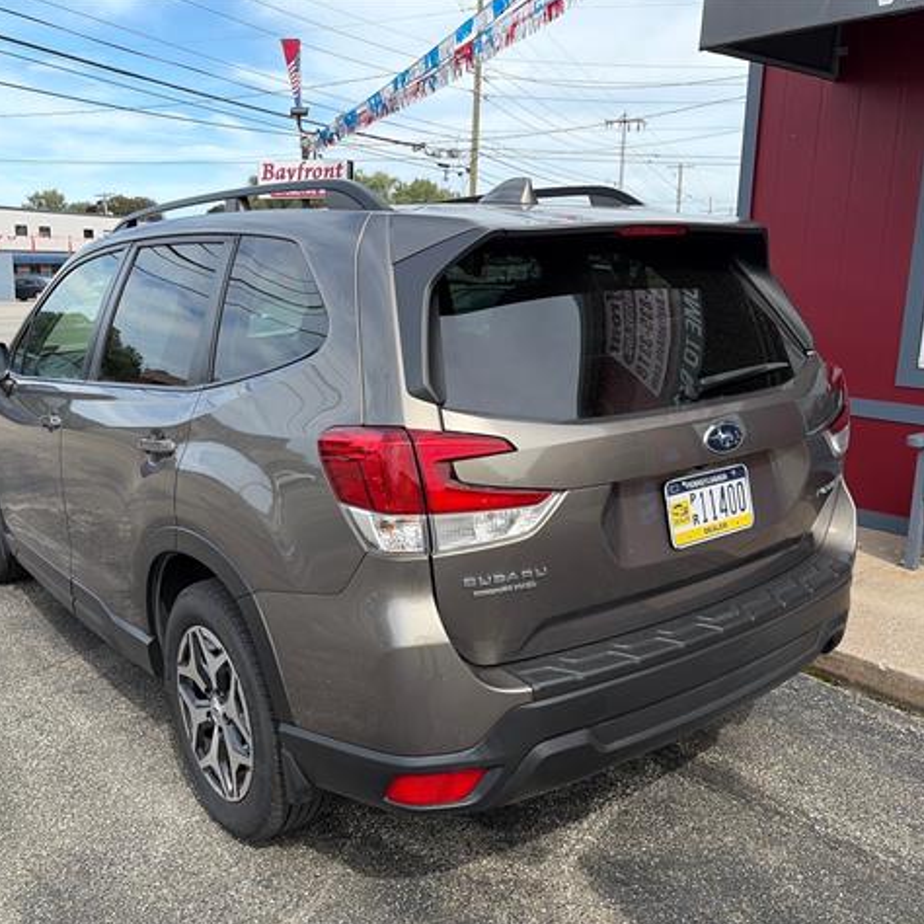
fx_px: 936
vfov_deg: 52.5
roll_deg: +0.5
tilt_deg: -10.6
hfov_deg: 52.5
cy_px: 462
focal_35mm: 31
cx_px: 427
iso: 50
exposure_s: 1/1848
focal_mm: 5.96
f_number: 1.6
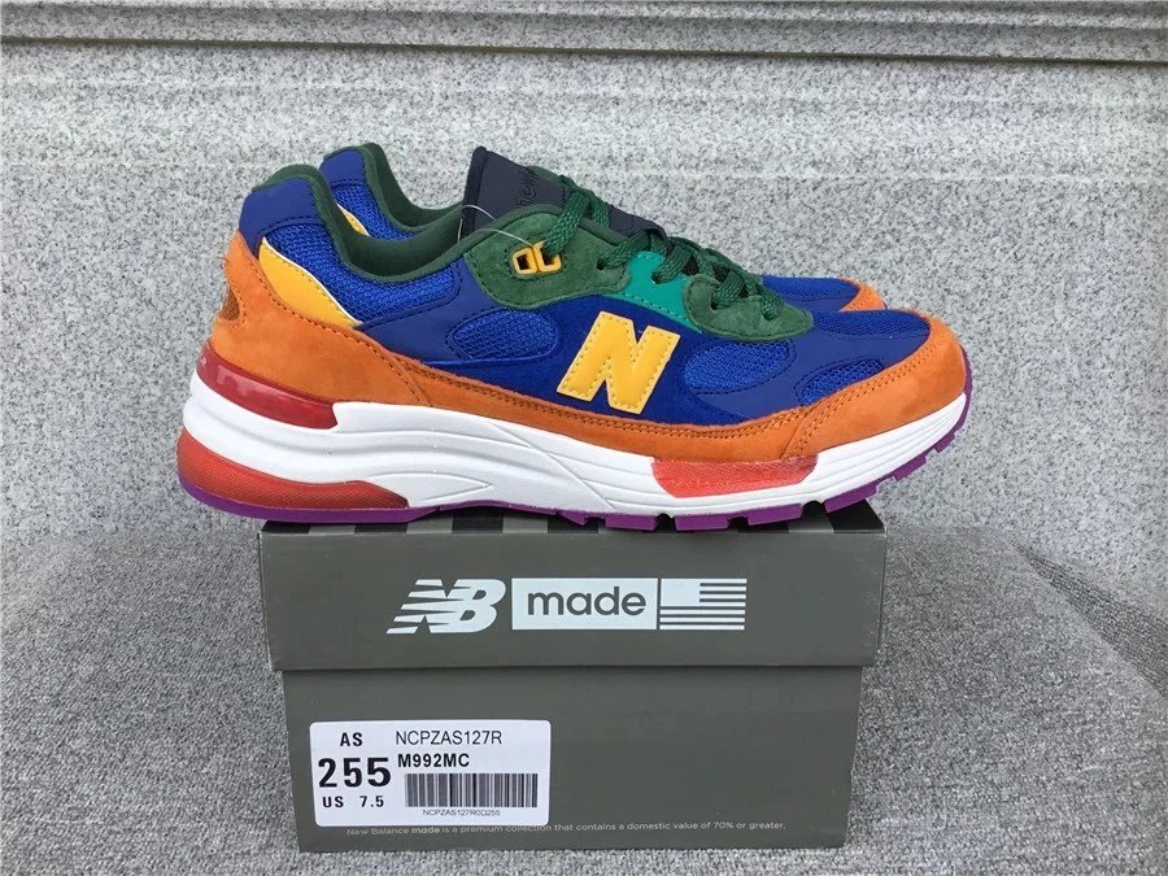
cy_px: 438
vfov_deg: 45.4
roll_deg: -0.5
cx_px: 584
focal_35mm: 31
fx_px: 1046
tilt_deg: -18.3
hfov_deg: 58.4
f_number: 2.4
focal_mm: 3.3
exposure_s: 1/335
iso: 25
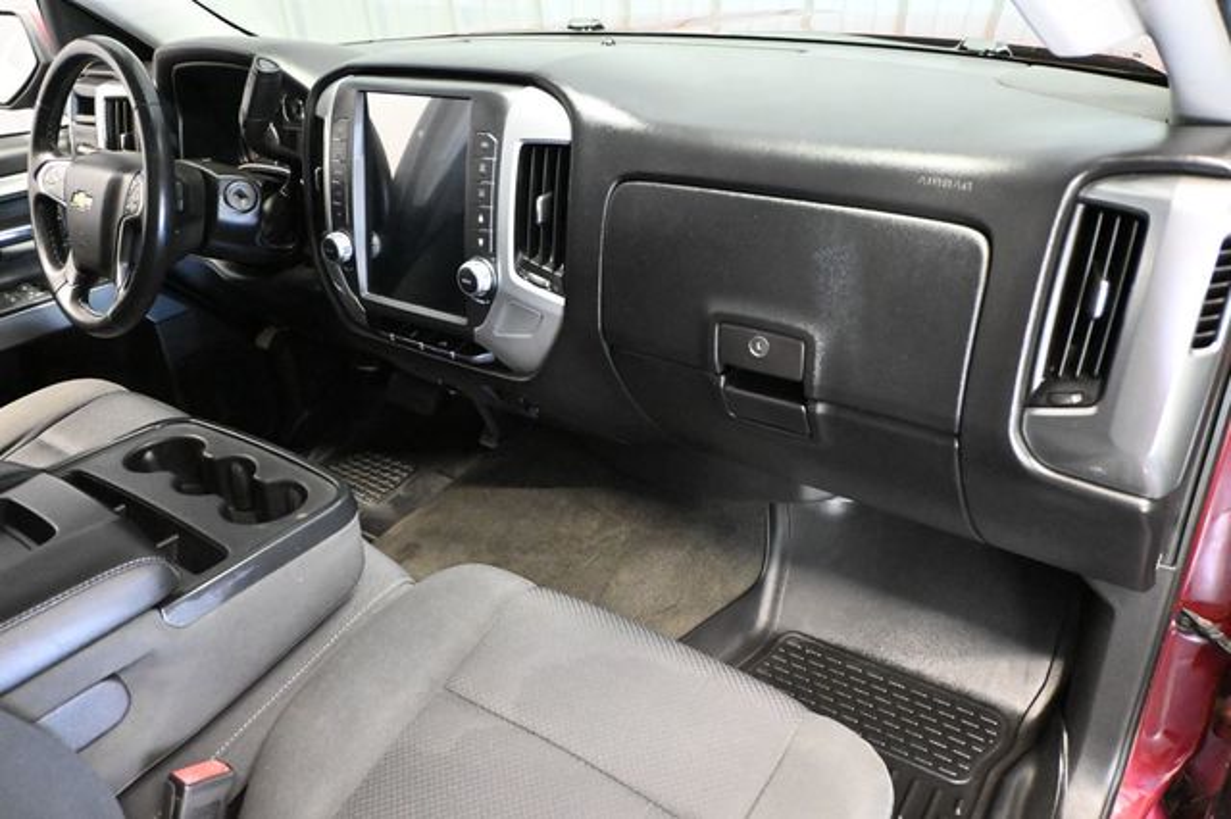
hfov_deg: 66.0
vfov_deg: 46.7
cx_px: 616
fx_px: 948
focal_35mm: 28
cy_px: 410
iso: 12800
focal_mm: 18.5
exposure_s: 1/60
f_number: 3.8
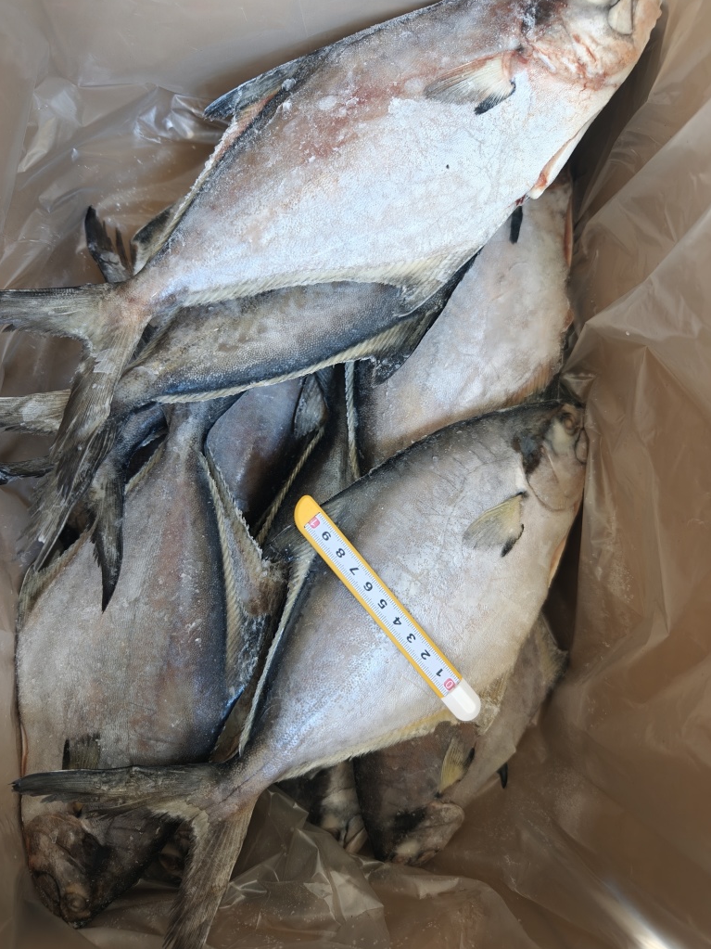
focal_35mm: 24
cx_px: 345
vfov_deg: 71.6
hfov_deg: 56.8
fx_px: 657
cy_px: 467
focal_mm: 8.67
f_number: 1.8
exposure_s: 1/100
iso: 800
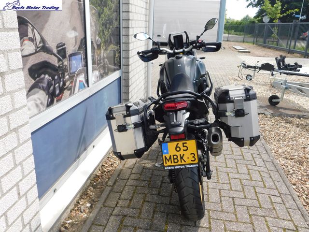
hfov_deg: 60.0
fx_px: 268
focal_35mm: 30
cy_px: 116
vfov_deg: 46.8
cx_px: 154
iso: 125
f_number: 3.2
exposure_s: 1/320
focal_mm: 5.3
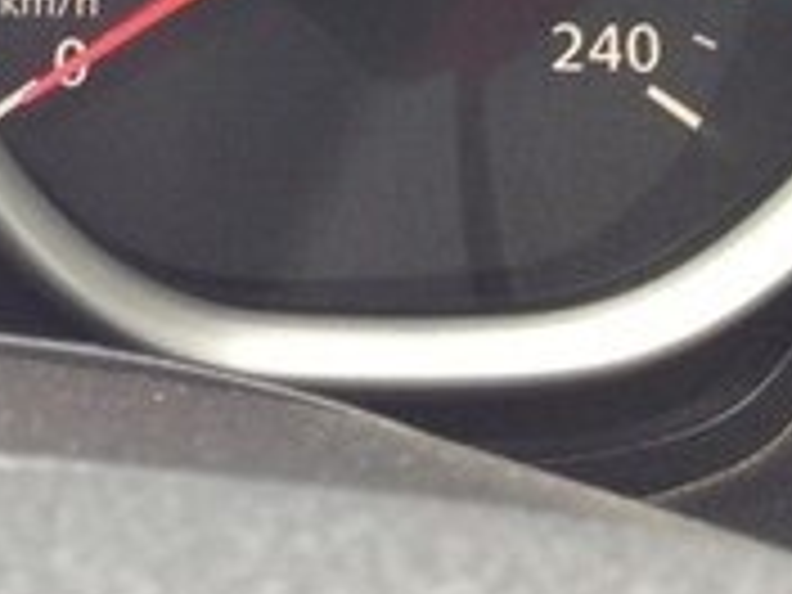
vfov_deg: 11.5
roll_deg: -1.6
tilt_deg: -16.6
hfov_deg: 14.4
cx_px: -531
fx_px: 2837
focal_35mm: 124
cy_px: -277
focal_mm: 4.12
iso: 50
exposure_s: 1/20
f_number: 2.4
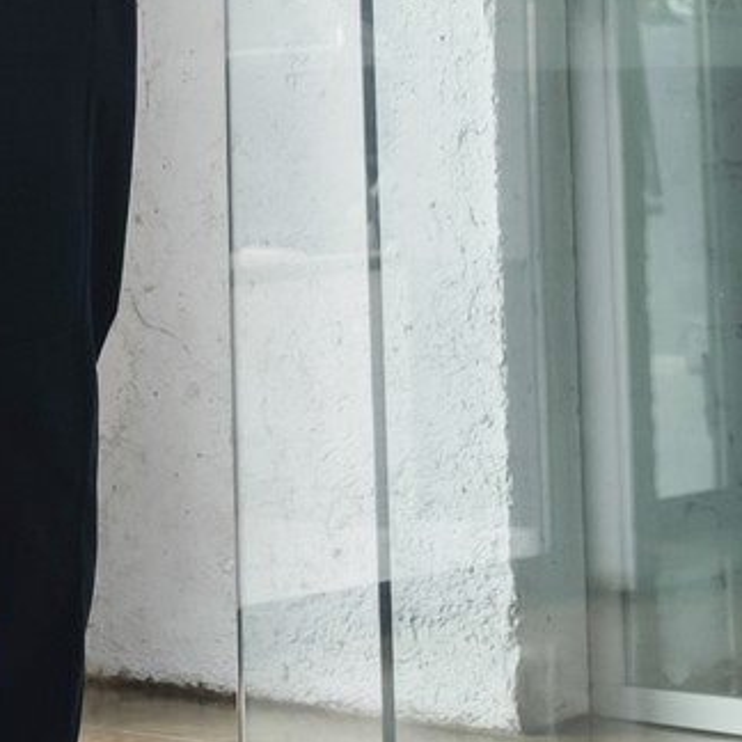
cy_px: -129
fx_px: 3783
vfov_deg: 11.0
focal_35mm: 156
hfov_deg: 10.5
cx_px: -609
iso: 200
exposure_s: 1/125
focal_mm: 29
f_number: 4
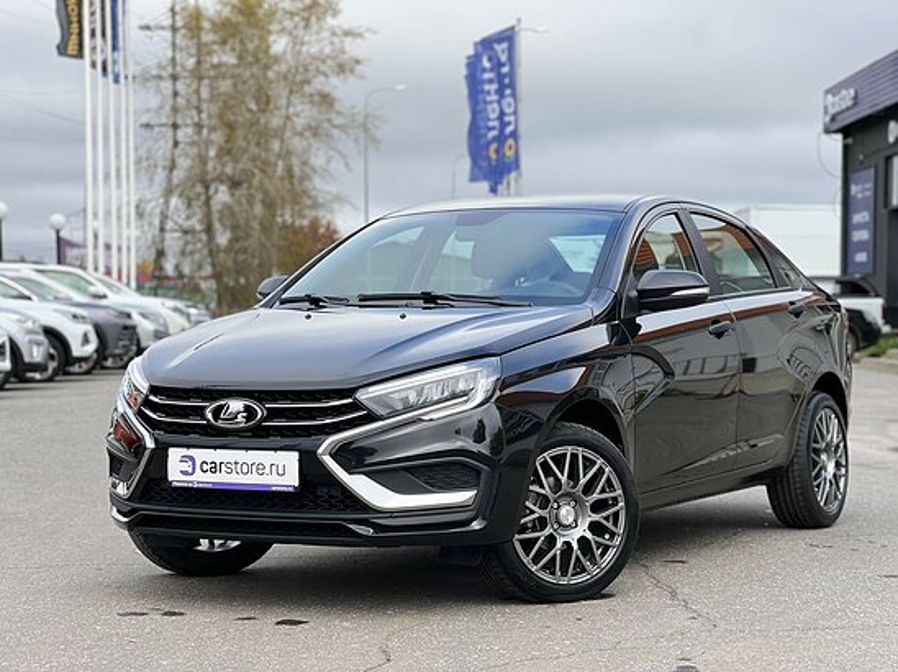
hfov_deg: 25.4
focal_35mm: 77
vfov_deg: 19.1
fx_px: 1996
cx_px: 449
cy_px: 336
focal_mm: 9
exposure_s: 1/221
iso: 25
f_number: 2.8
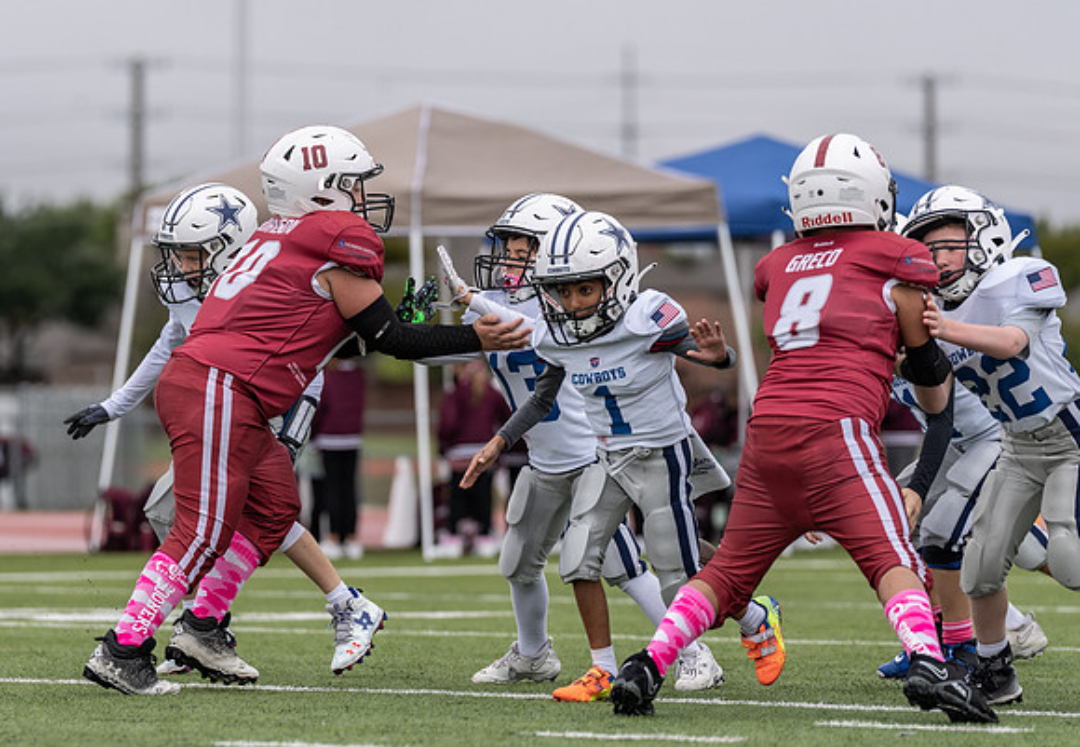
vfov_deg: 5.2
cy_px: 361
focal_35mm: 272
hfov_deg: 7.5
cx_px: 397
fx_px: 8244
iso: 250
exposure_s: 1/1250
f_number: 3.5
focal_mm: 200
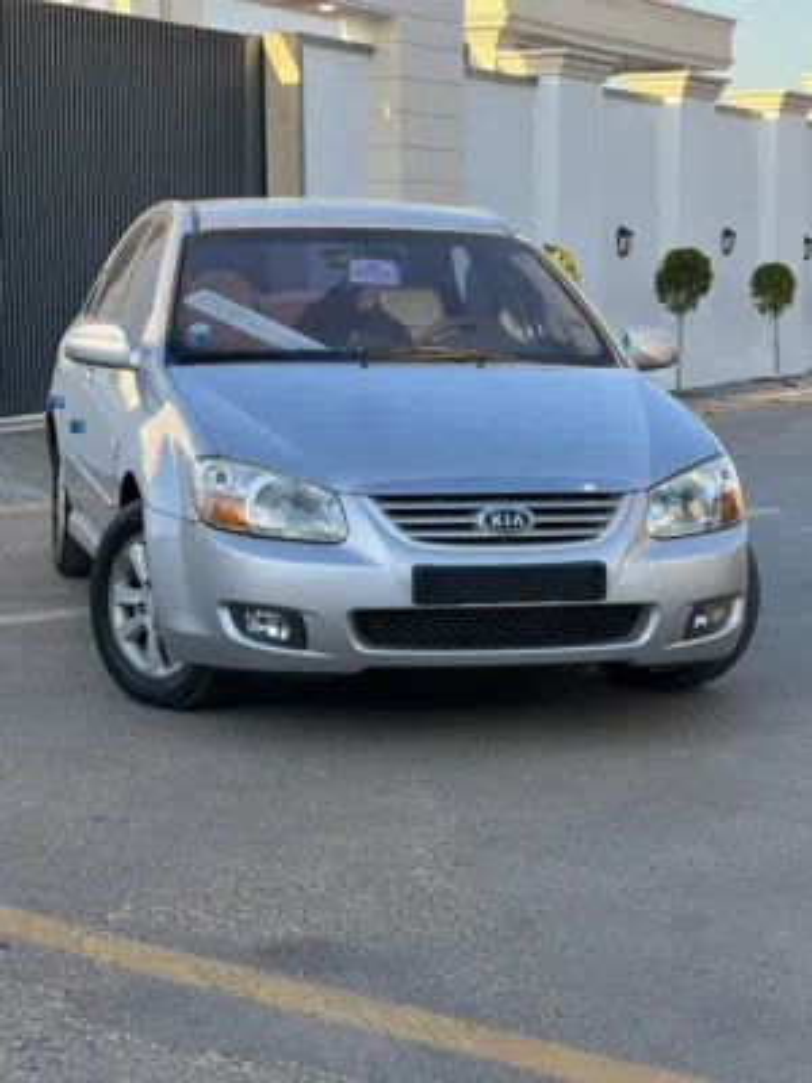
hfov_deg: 19.1
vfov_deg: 25.3
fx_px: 2408
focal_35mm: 77
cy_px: 542
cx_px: 406
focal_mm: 9
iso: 25
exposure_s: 1/121
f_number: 2.8
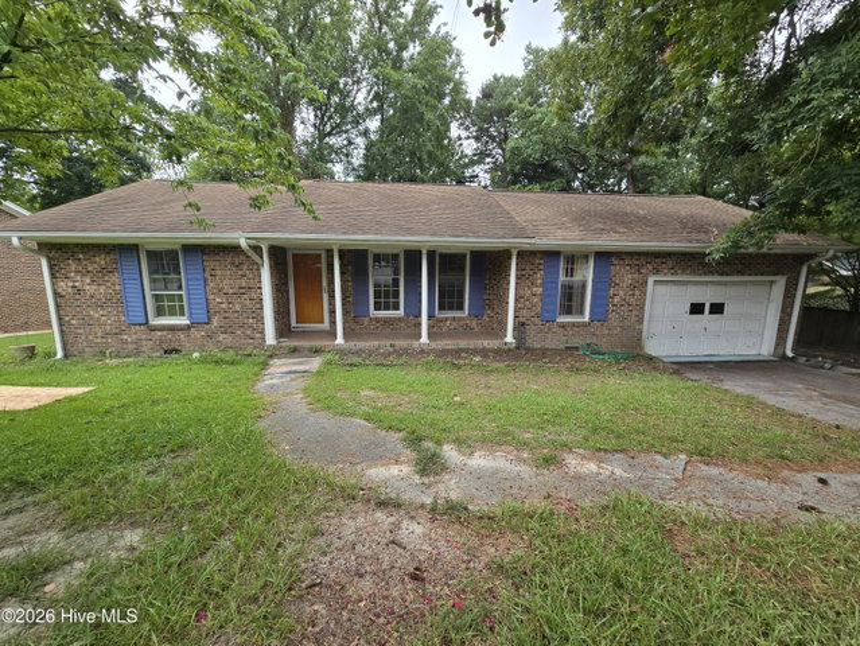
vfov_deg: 90.0
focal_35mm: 13
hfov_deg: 106.1
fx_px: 323
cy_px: 323
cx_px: 430
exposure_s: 1/670
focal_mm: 2.2
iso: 50
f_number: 2.2
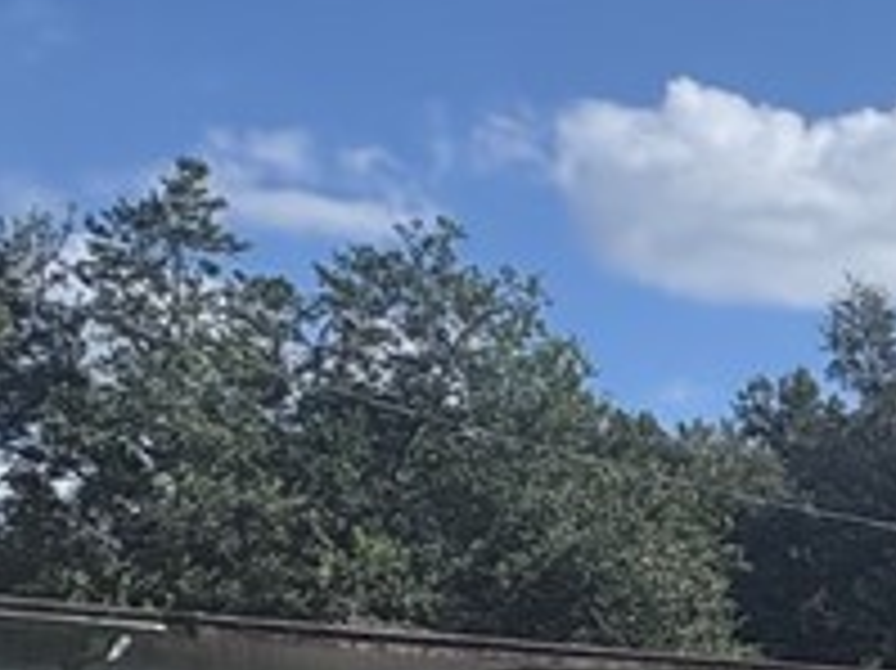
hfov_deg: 19.5
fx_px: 1863
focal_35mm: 72
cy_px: 1007
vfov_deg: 18.2
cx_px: 1648
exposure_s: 1/1600
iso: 64
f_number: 2.2
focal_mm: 2.22
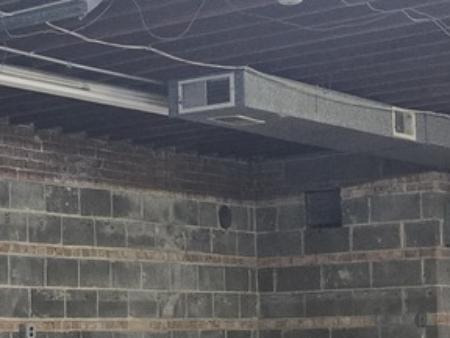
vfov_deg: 12.8
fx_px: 1495
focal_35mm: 115
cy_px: 319
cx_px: -148
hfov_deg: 16.1
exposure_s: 1/120
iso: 640
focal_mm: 5.4
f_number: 1.8
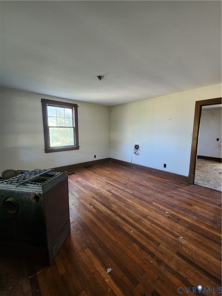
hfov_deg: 89.9
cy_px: 148
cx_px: 111
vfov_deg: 106.2
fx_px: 111
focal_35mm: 13
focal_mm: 2.2
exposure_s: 1/30
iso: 400
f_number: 2.2
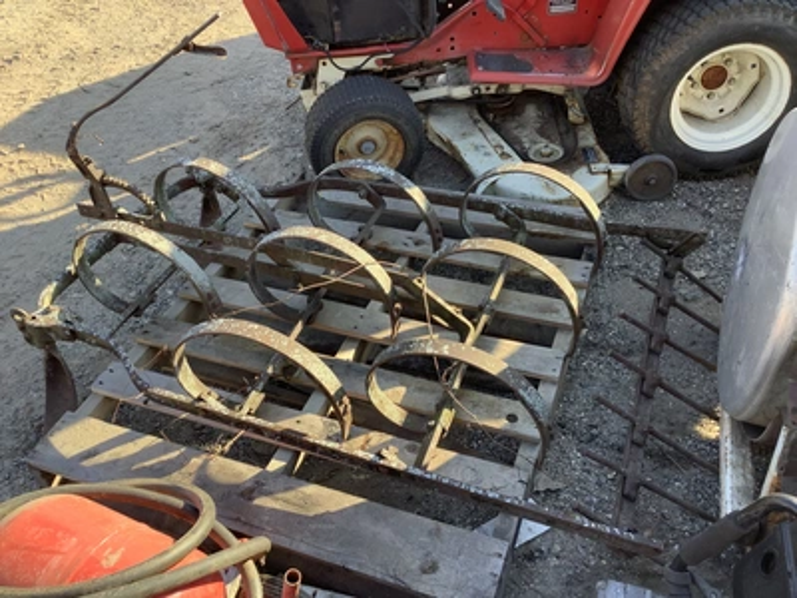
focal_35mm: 31
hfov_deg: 58.4
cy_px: 299
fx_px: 714
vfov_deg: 45.4
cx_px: 398
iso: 25
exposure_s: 1/120
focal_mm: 3.3
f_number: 2.4
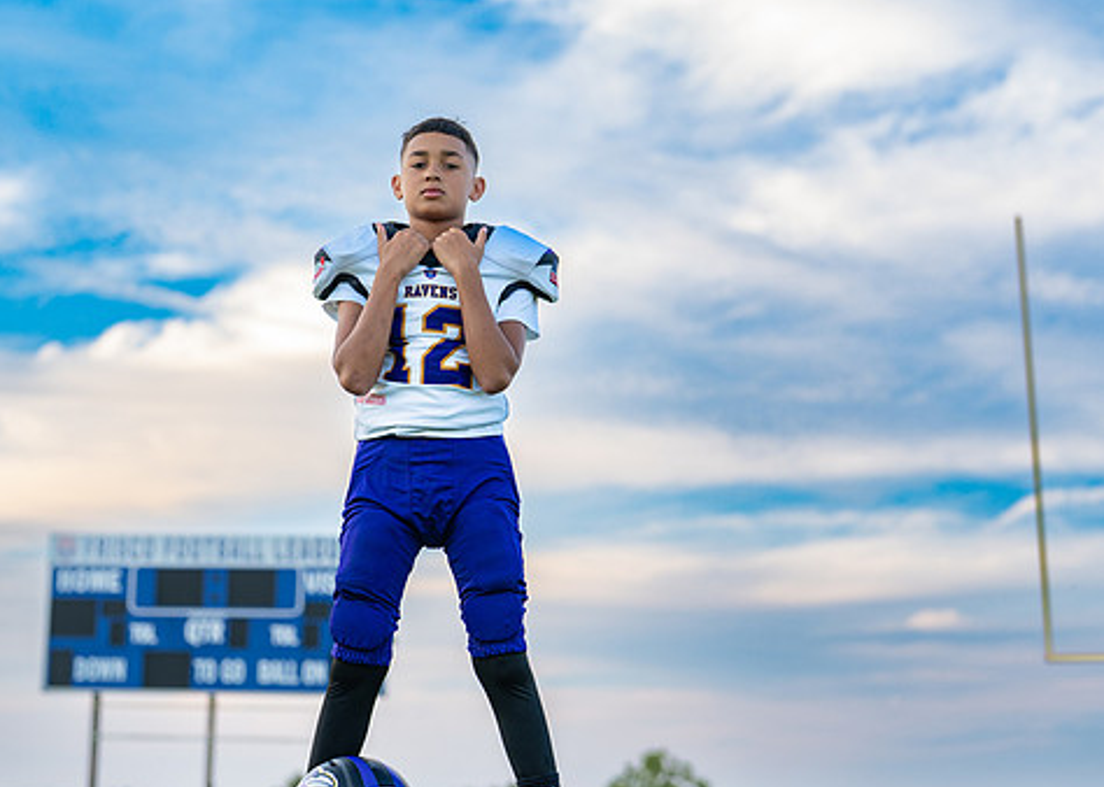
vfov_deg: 20.1
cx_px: 461
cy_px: 430
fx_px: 2225
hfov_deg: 27.8
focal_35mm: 71
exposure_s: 1/400
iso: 100
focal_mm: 50
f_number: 2
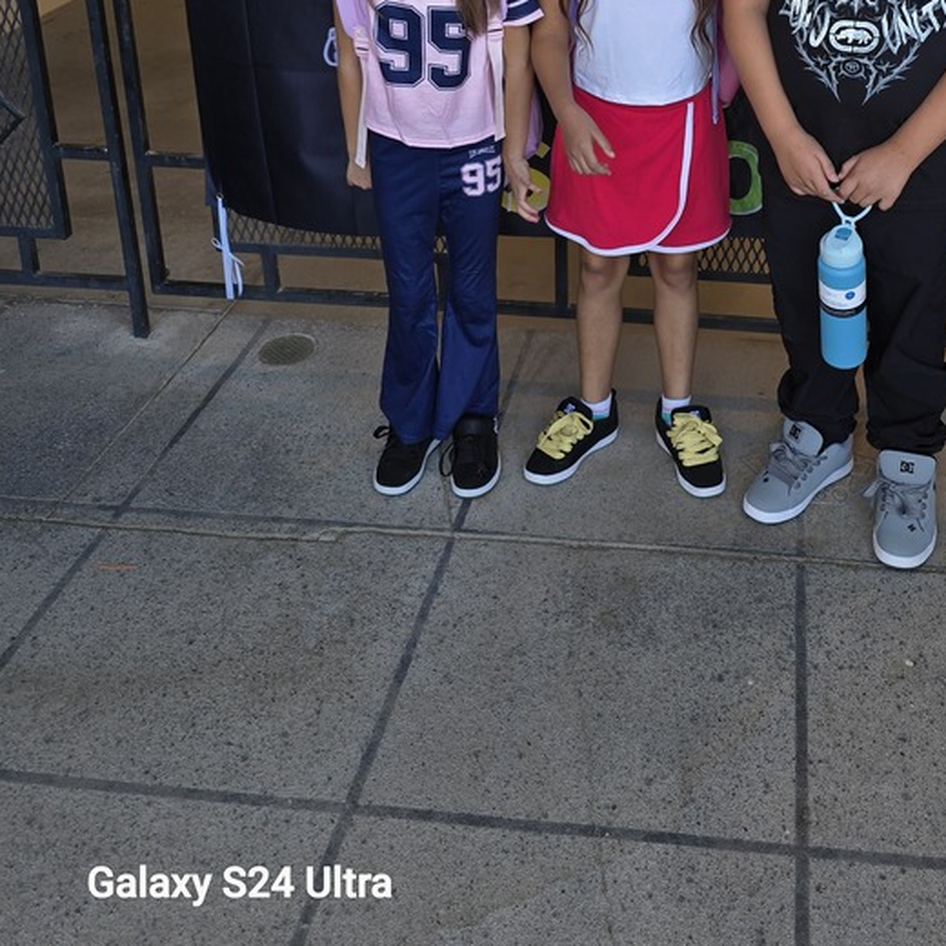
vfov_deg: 38.6
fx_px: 1237
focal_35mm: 40
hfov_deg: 40.8
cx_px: 697
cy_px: 75
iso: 25
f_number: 1.7
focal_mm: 6.3
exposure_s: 1/120
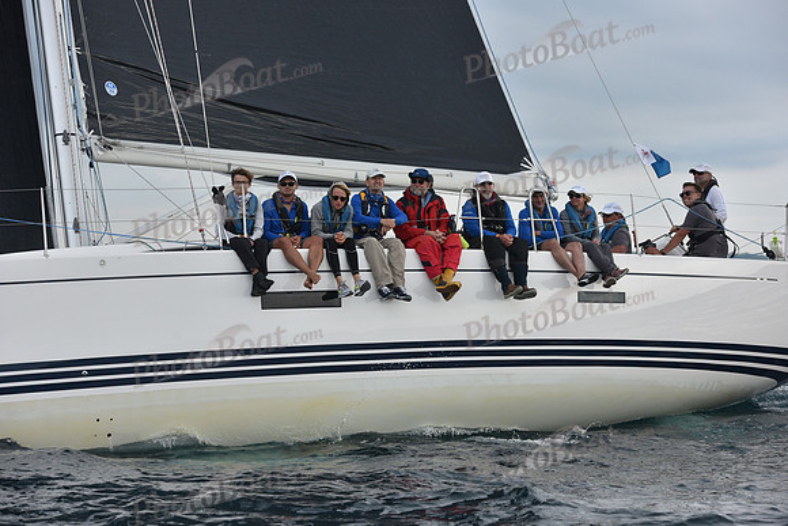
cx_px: 394
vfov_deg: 12.2
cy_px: 263
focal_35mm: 112
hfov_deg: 18.3
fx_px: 2452
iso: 400
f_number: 6.3
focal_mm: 112
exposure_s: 1/800
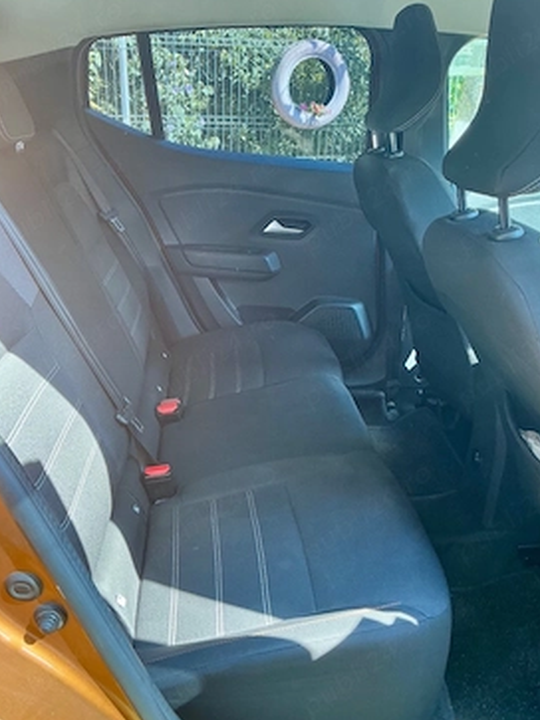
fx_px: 666
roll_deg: -0.5
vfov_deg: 56.8
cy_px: 383
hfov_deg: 44.1
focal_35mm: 32
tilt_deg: -23.3
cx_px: 252
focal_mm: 3
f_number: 1.8
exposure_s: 1/60
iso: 64
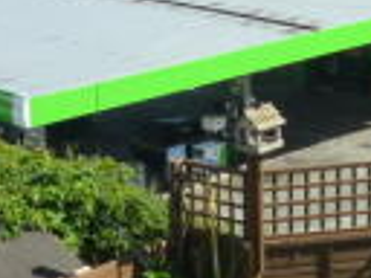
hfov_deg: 14.6
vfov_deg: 11.0
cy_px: -80
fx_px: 1415
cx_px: 413
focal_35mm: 132
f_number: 4
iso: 125
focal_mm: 5.2
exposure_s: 1/500
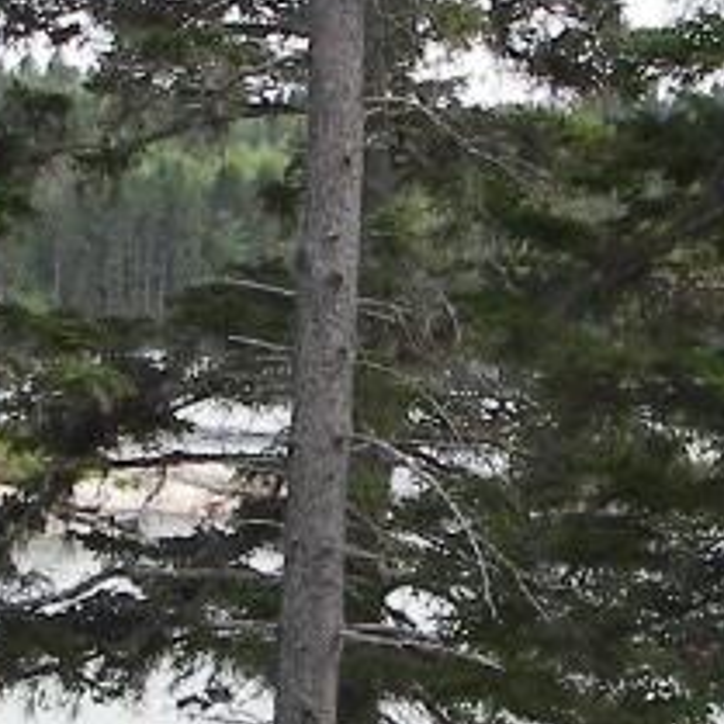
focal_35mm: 156
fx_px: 3691
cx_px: 395
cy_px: 236
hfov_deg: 11.2
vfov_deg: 11.2
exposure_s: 1/250
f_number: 2.8
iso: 50
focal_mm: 6
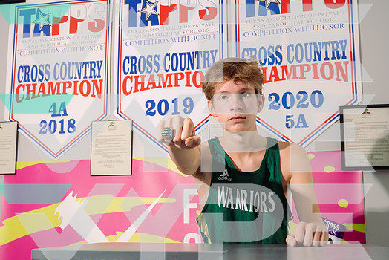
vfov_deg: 26.0
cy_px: 133
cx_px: 186
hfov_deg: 38.2
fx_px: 562
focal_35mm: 52
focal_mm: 47
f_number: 9
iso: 125
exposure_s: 1/250
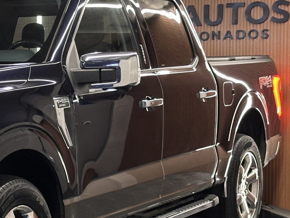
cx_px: -38
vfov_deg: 12.0
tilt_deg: -3.5
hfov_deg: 15.5
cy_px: 146
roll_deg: +0.4
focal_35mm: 123
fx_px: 1030
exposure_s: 1/33
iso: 200
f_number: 1.78
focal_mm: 6.86
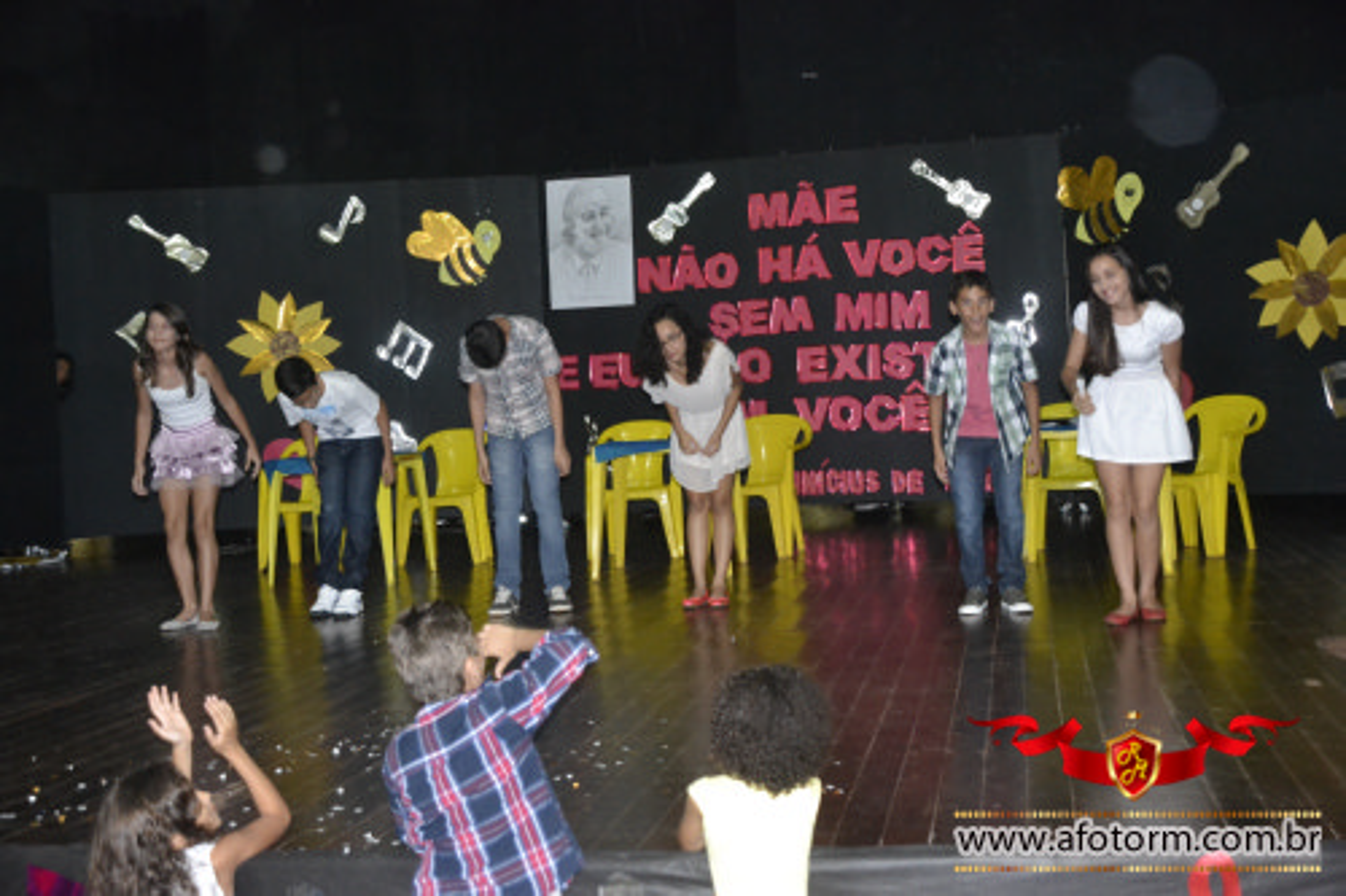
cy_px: 448
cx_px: 673
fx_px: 1738
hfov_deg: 42.3
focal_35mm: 46
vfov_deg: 28.9
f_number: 4
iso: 3200
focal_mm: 31
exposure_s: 1/60
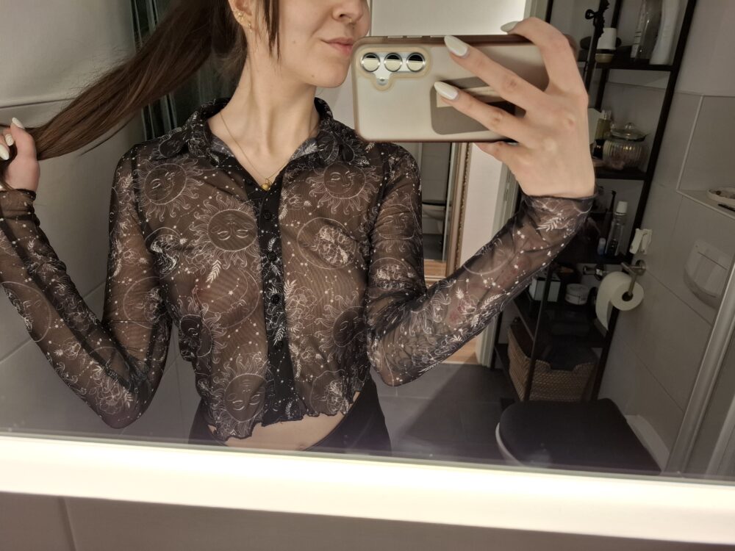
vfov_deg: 58.9
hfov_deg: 73.9
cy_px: 276
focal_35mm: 23
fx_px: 488
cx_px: 368
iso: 250
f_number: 1.8
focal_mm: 5.54
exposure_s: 1/50
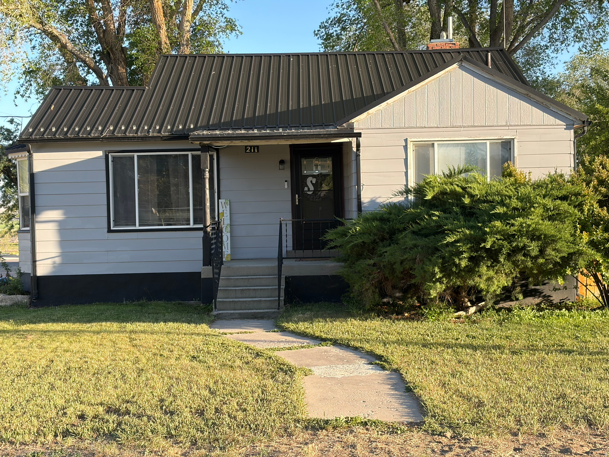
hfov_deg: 36.8
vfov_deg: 28.0
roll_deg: +1.4
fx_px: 915
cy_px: 228
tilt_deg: +0.1
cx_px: 304
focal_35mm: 52
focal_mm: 5.96
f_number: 1.6
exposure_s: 1/544
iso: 32
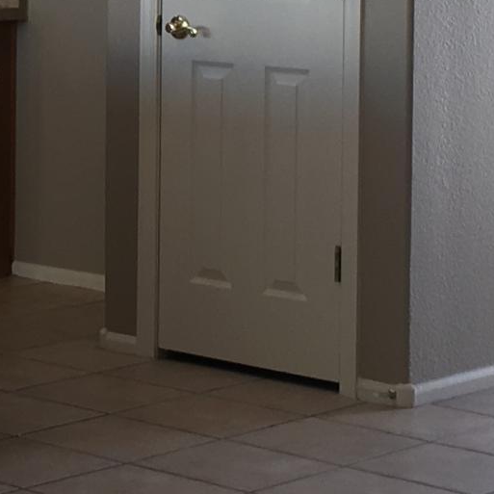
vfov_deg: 11.4
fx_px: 2422
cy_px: -79
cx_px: -117
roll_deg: -0.7
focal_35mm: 150
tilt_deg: -1.2
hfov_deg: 11.4
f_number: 2.2
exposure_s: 1/40
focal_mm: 4.15
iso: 25
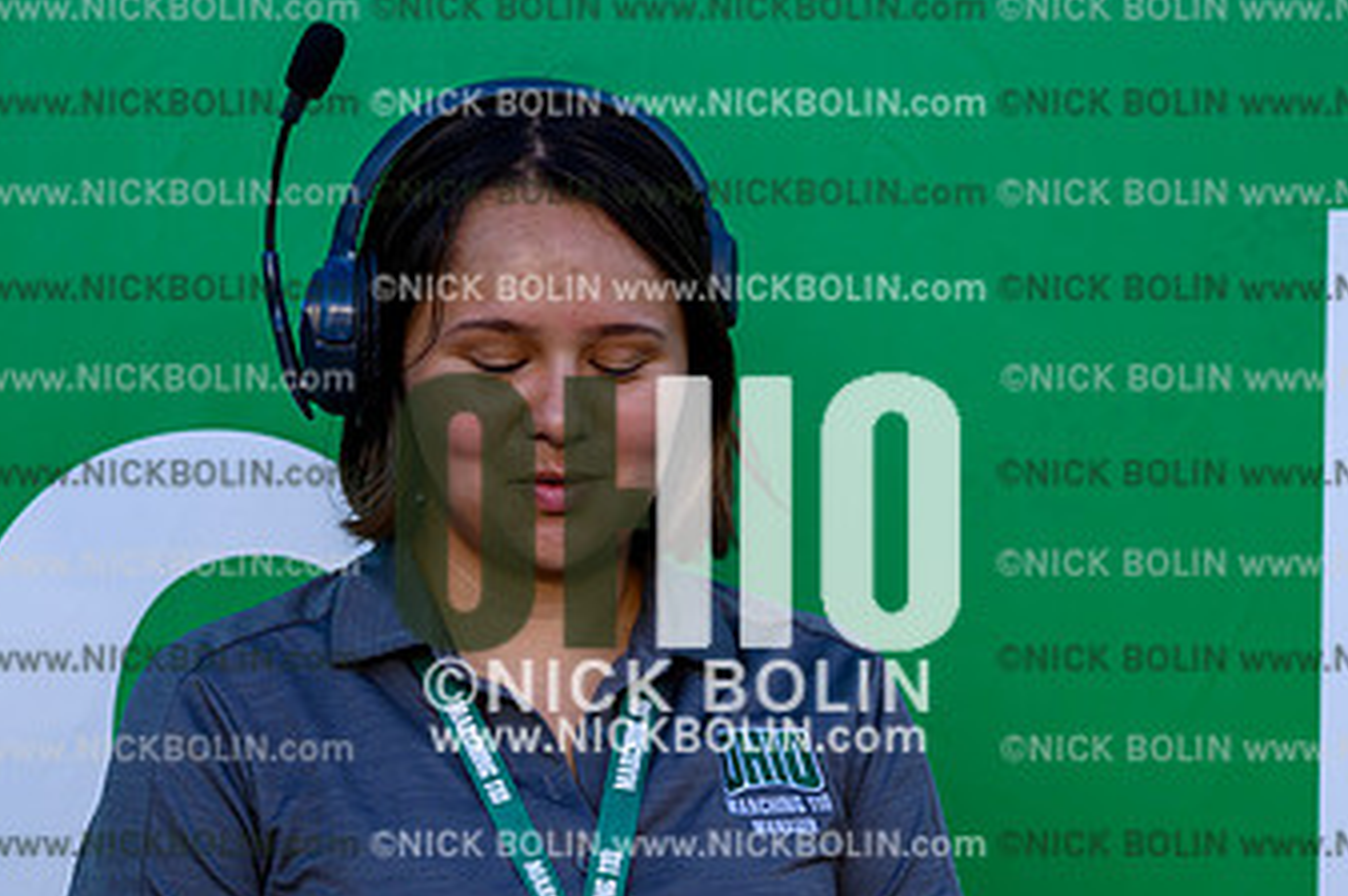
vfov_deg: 15.8
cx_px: 676
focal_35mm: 86
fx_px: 3217
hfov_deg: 23.7
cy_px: 564
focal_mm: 50
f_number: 4
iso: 100
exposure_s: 1/50
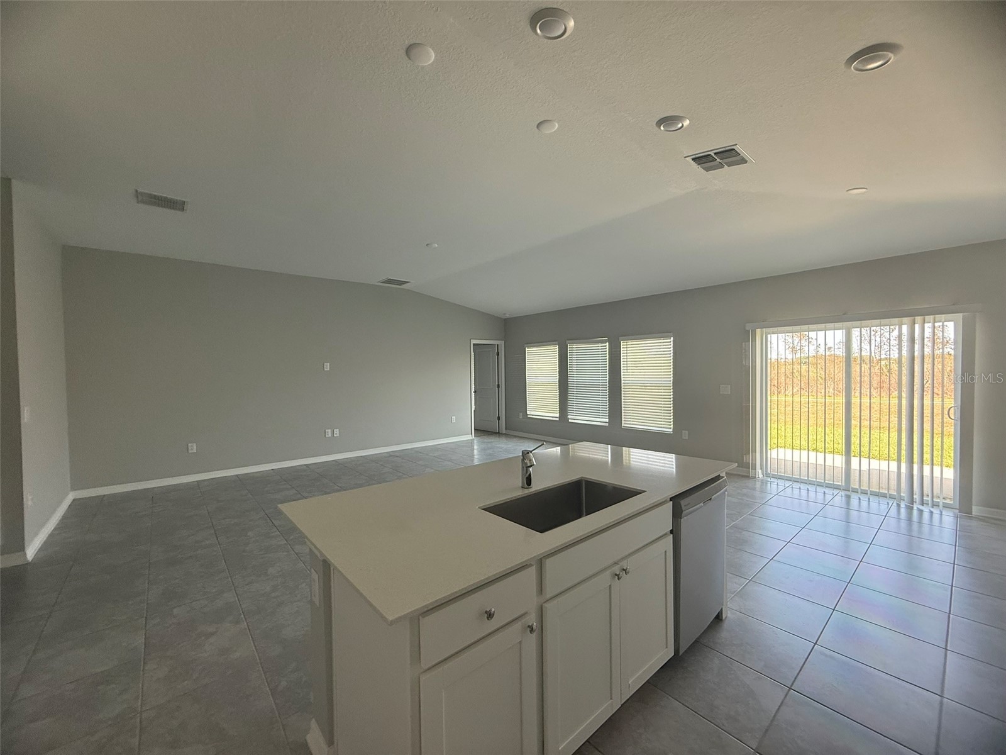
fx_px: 407
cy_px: 378
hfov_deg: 102.1
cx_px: 503
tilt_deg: -0.5
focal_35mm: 14
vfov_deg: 85.7
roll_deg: +0.7
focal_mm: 2.22
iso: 160
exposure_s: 1/99
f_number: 2.2
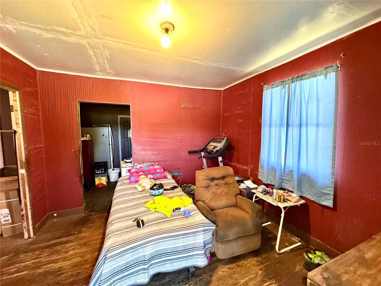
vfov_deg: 85.7
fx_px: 154
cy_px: 143
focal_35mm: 14
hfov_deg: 102.1
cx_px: 190
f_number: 2.2
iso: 800
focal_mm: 2.22
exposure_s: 1/60
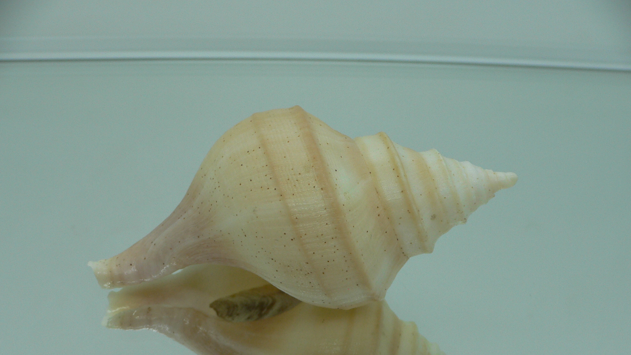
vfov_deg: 30.2
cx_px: 312
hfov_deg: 51.6
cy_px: 241
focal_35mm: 39
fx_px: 653
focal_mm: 4.6
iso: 80
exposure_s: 1/60
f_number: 2.8
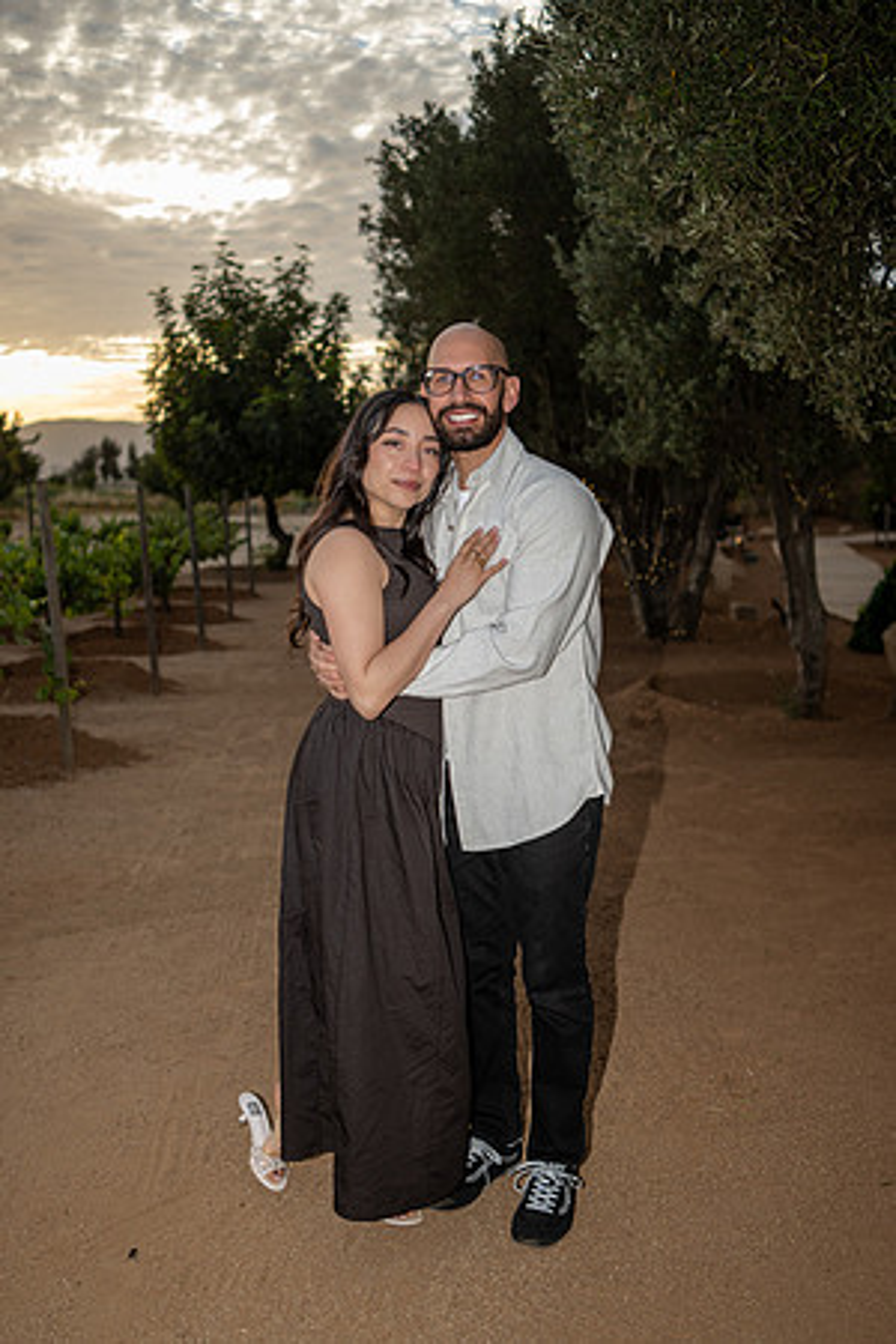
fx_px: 1344
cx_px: 448
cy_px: 672
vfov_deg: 53.1
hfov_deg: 36.9
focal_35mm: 36
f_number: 1.8
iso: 100
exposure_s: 1/1000
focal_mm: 24
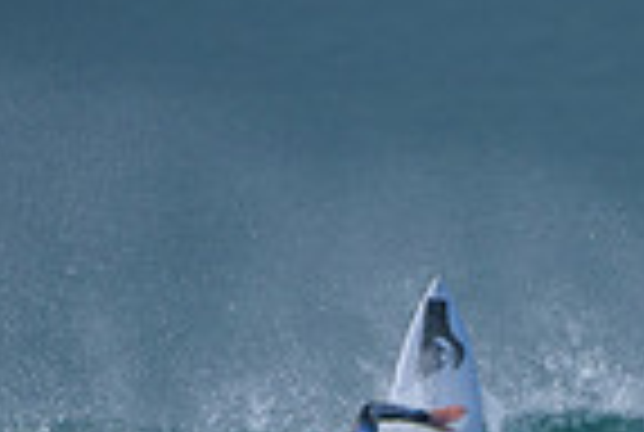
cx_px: 491
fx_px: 36766
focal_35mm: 2051
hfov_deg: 1.0
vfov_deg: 0.7
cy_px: 533
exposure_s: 1/2000
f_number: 5.6
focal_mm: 500
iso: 200
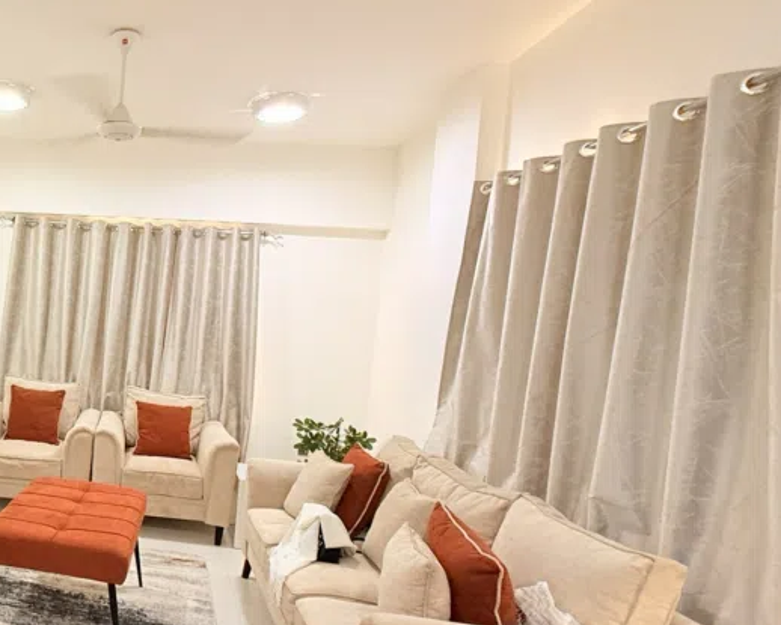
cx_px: 48
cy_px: 319
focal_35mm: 27
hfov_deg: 54.0
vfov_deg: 53.2
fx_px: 624
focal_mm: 2.22
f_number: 2.2
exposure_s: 1/50
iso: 250
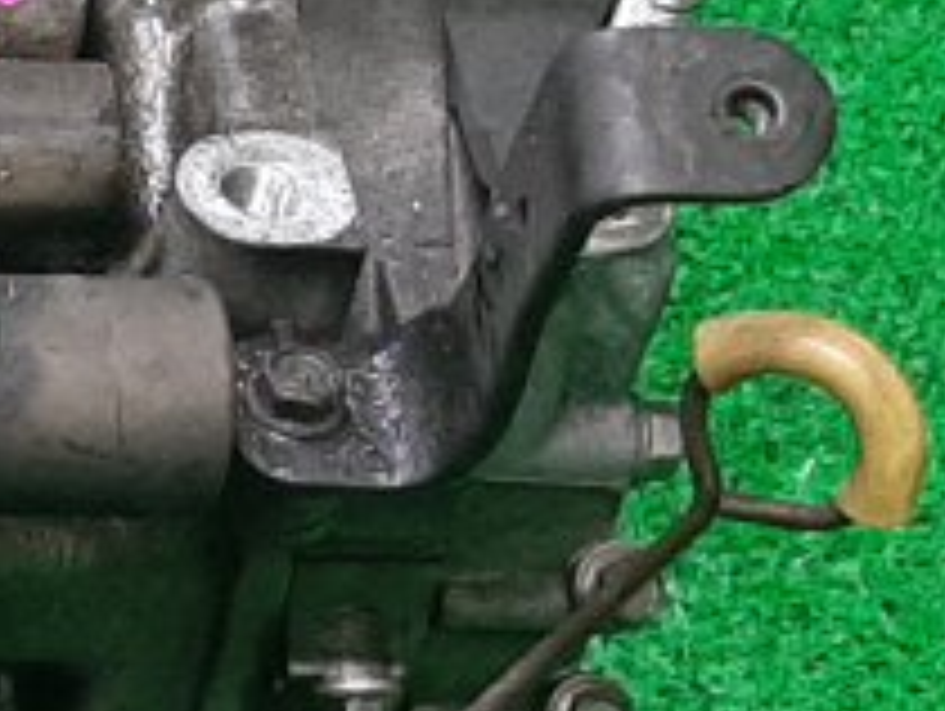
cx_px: -702
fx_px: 4865
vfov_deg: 8.4
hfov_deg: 10.5
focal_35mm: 178
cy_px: 477
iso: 177
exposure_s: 1/50
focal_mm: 3.93
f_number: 1.7
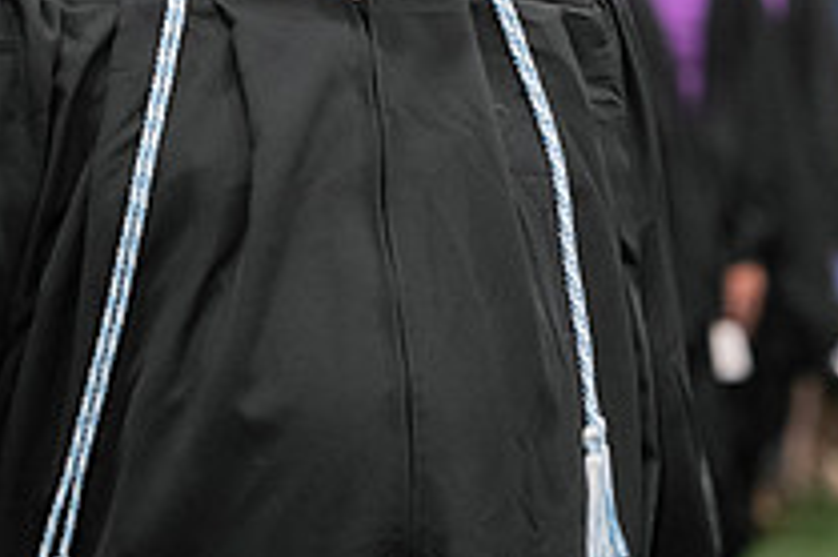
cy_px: -146
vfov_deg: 4.1
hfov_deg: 6.2
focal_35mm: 333
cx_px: 413
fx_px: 7745
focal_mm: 120
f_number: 3.2
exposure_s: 1/200
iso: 3200
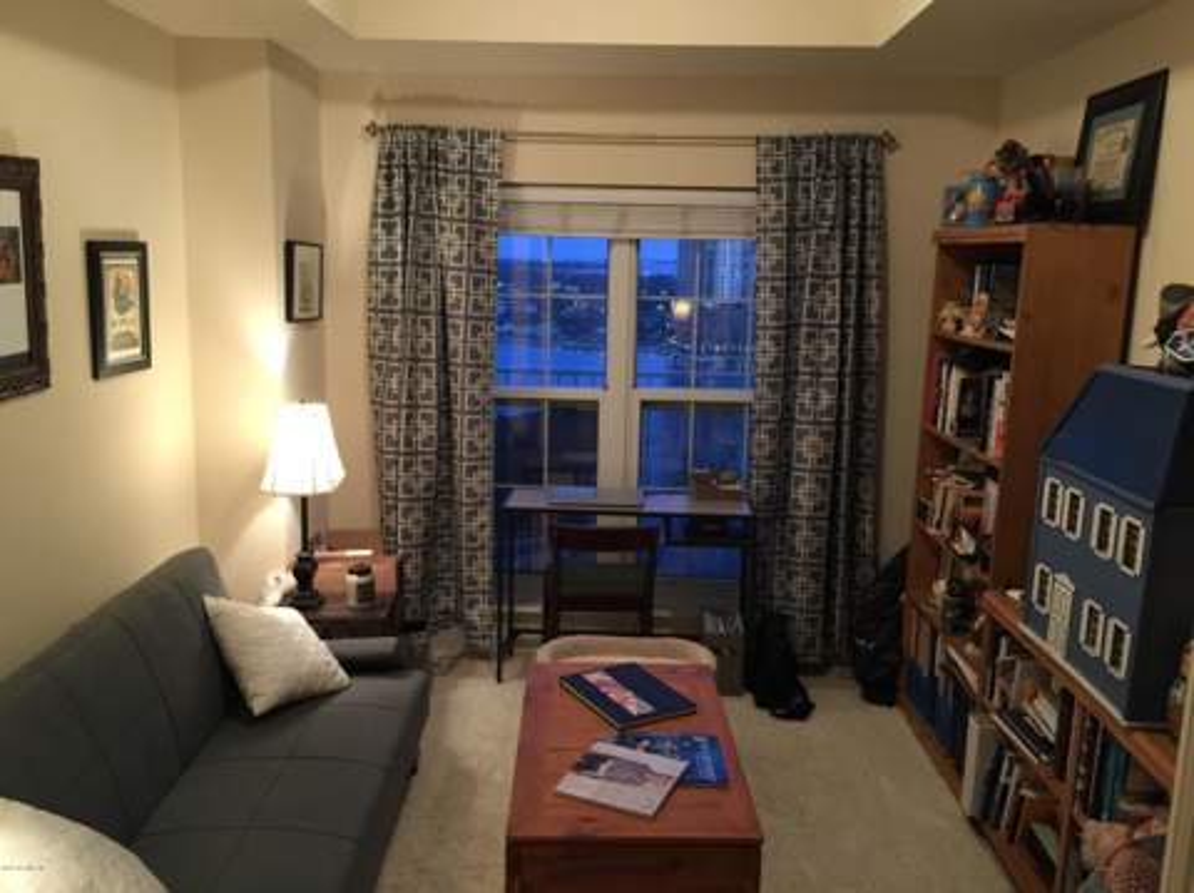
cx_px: 597
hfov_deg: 61.7
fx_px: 999
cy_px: 446
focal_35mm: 29
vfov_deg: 48.2
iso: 125
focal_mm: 4.15
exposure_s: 1/10
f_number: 2.2
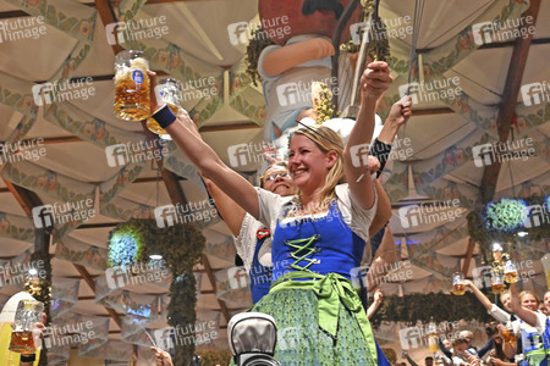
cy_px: 183
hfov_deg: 47.4
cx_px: 275
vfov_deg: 32.6
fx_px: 626
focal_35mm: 41
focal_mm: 27.5
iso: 3200
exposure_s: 1/80
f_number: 4.2
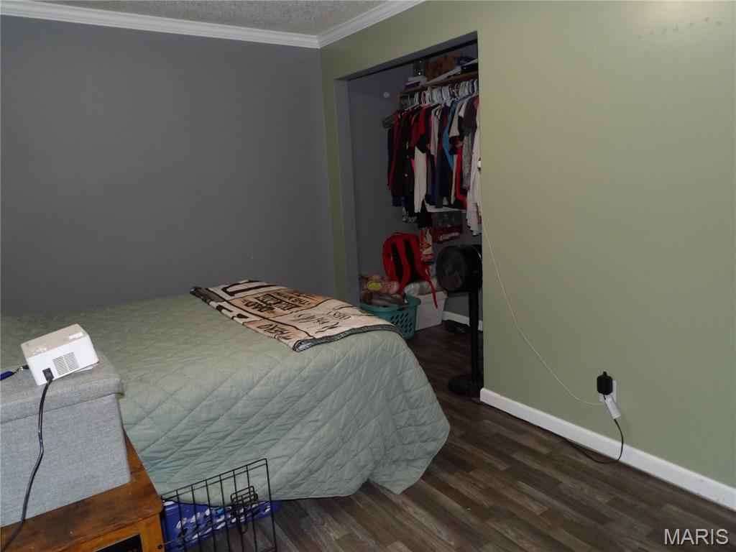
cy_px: 276
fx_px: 510
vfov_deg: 56.8
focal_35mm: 24
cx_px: 368
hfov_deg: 71.6
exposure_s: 1/33
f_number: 3.2
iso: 200
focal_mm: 4.3
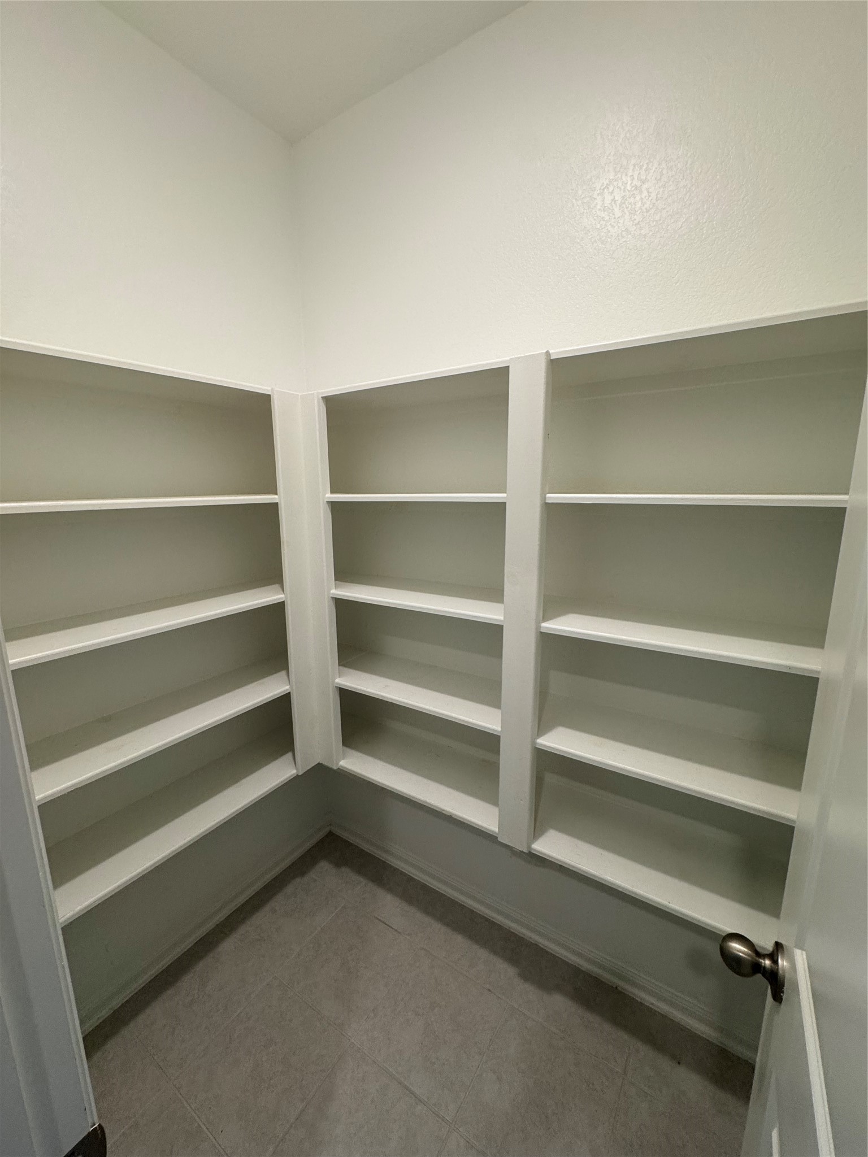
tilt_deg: -10.7
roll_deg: +1.0
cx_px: 434
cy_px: 578
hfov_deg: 85.7
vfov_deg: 102.1
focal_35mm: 14
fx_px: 468
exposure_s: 1/120
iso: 200
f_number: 2.2
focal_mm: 2.22
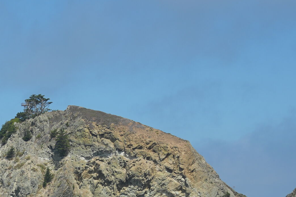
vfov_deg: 6.4
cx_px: -37
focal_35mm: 208
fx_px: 1710
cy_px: 387
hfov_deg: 9.8
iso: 125
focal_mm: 50
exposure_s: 1/1250
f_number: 4.5
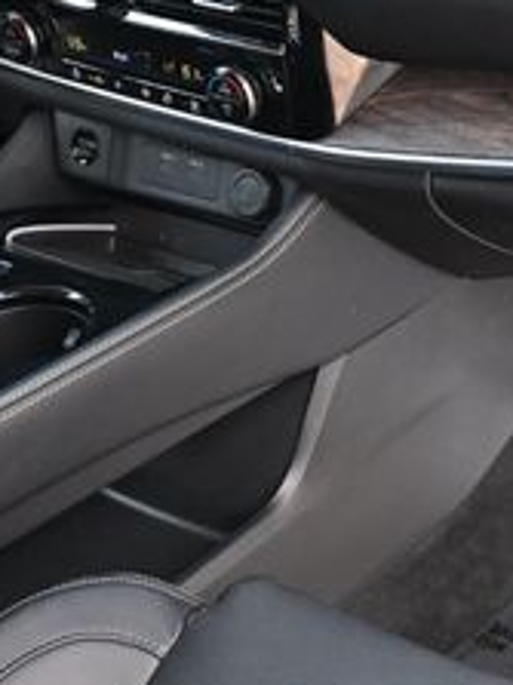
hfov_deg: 18.2
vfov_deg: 24.1
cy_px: 206
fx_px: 1596
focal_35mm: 81
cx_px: 381
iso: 720
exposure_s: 1/125
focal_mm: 19.5
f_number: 3.8
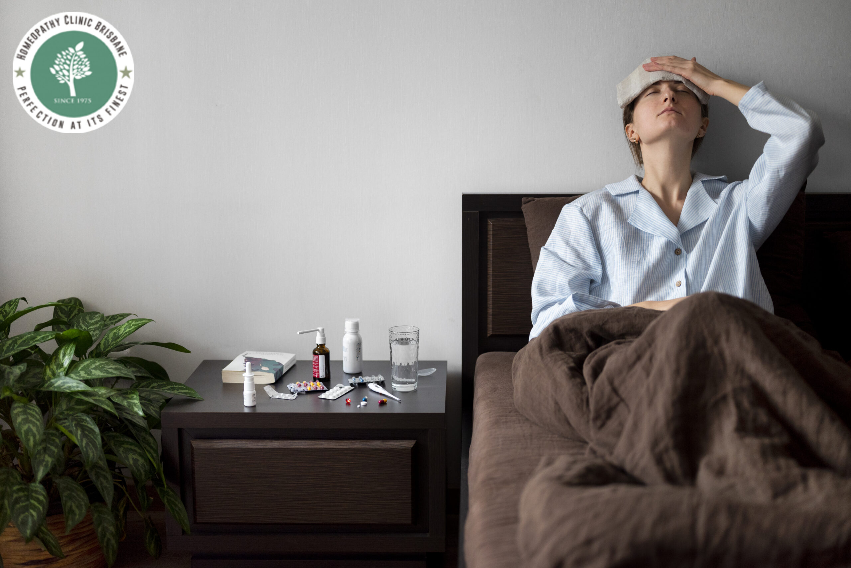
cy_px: 284
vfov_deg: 27.0
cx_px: 426
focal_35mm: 50
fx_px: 1182
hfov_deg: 39.6
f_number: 1.8
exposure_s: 1/80
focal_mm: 50
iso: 640
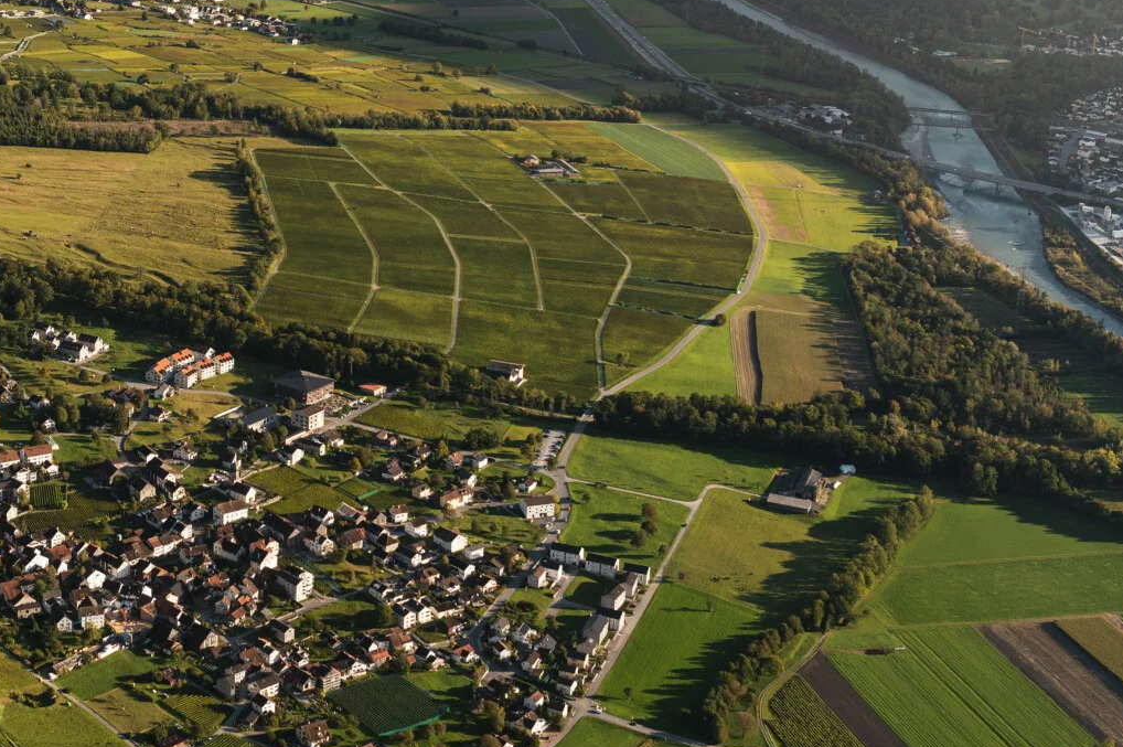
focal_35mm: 66
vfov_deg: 20.4
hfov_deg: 29.6
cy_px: 158
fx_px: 2057
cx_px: 169
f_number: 5.6
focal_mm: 35
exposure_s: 1/200
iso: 200
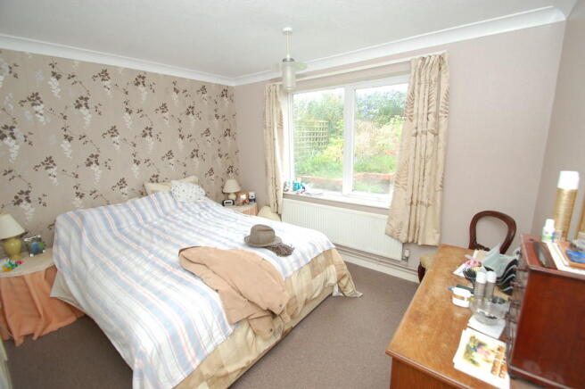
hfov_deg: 100.4
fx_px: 244
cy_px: 194
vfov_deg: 77.2
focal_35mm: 15
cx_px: 292
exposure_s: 1/125
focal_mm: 10
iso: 400
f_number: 5.6
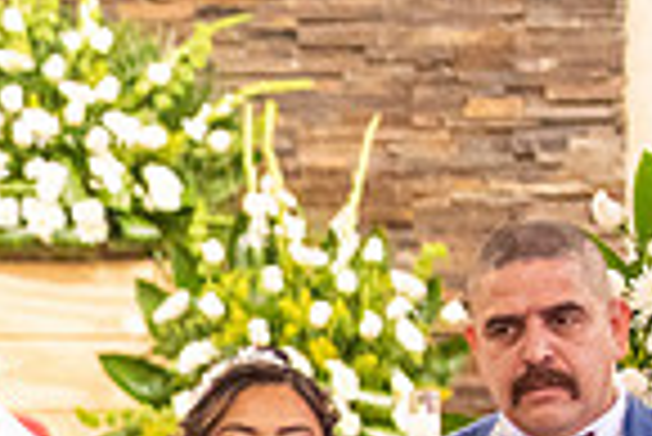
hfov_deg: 5.8
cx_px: -271
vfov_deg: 3.9
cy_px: 687
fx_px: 6381
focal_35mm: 352
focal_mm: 75
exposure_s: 1/160
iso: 2000
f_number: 2.8
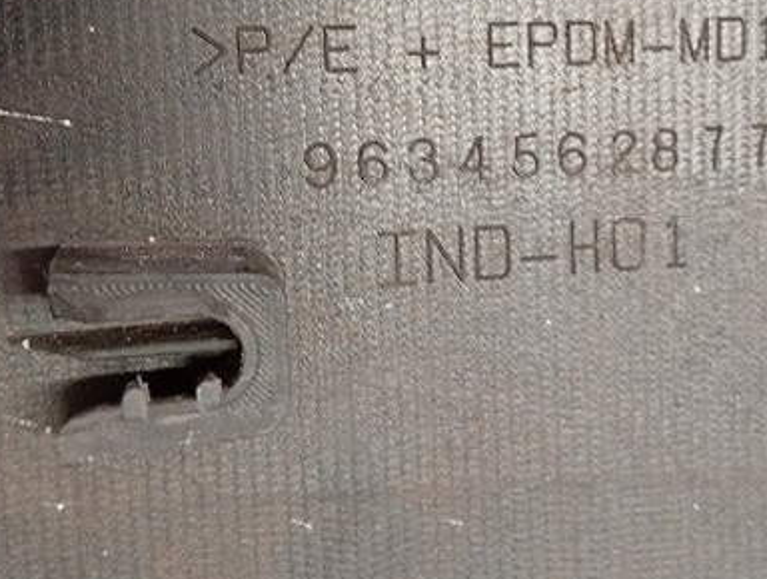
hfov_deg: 32.7
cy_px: 226
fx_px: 1288
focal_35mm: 58
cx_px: 546
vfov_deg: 25.3
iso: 900
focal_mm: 3.96
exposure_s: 1/20
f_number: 1.8
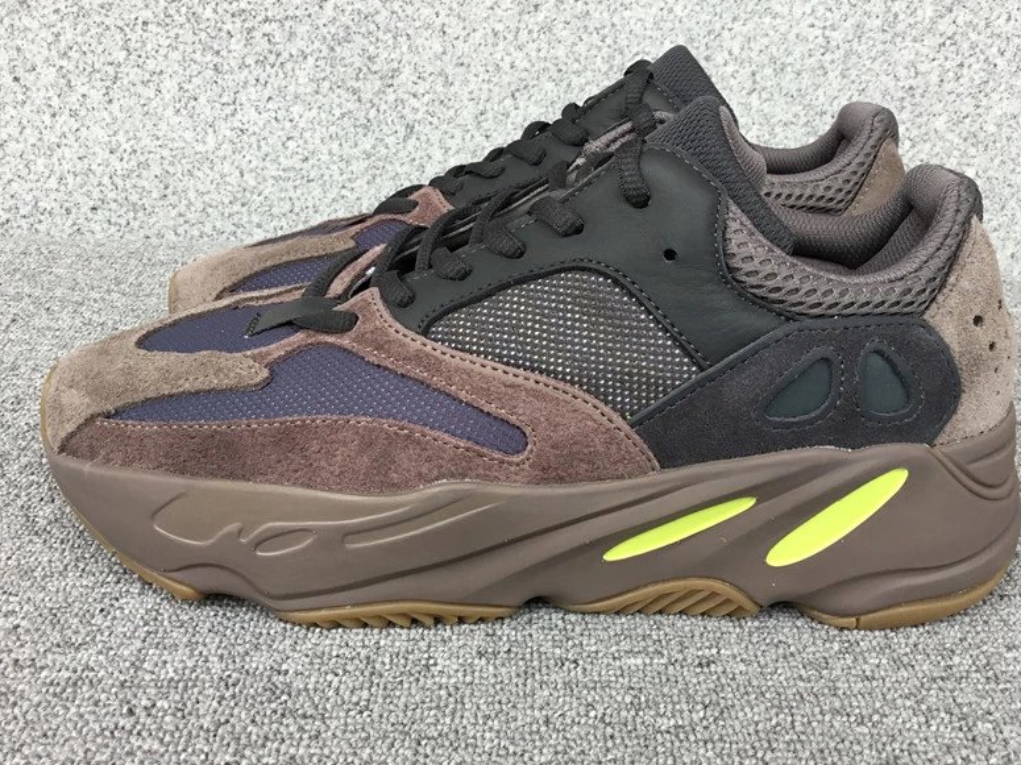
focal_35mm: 36
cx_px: 548
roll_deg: -2.3
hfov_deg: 51.3
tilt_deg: -25.3
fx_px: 1062
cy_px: 421
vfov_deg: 39.6
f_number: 2.4
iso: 40
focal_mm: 3.3
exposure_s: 1/100
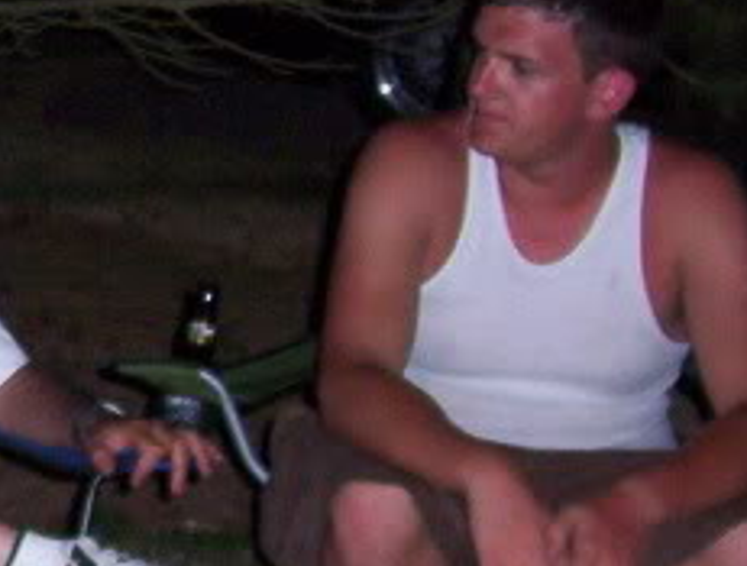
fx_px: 2751
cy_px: 304
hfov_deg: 14.6
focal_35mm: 127
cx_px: -294
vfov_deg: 11.7
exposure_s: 1/30
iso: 140
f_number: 2.76
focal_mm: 5.54
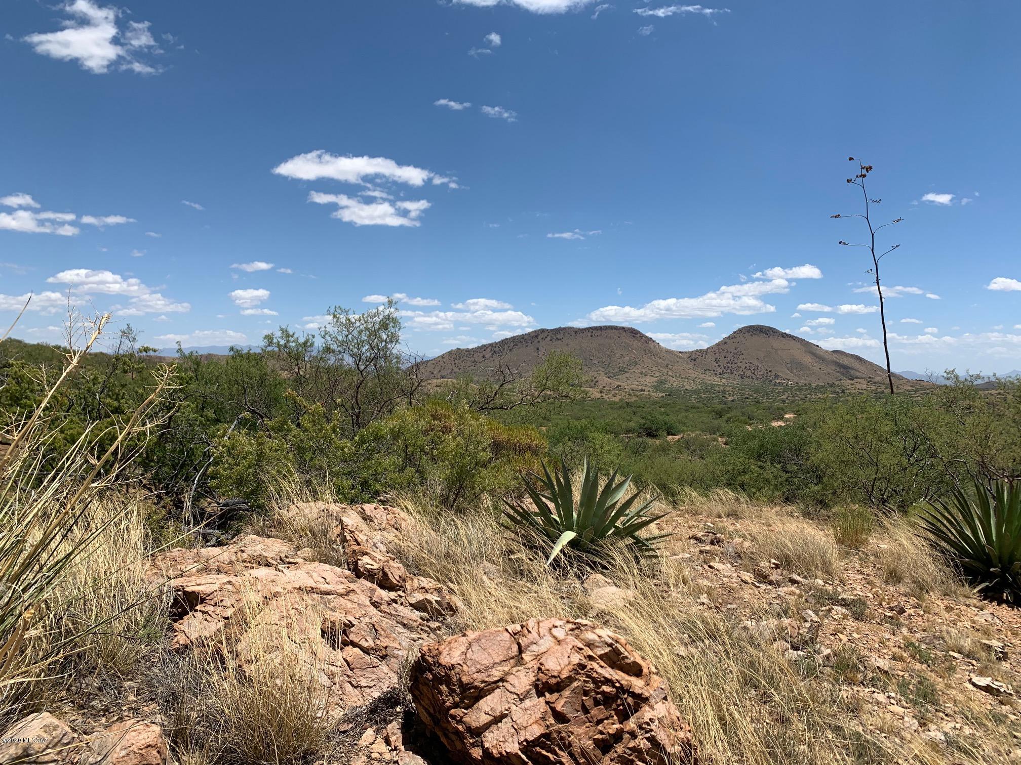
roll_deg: -0.1
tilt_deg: +0.0
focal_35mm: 26
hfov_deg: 67.3
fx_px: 767
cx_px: 510
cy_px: 382
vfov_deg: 53.1
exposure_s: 1/2994
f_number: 1.8
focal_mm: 4.25
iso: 25
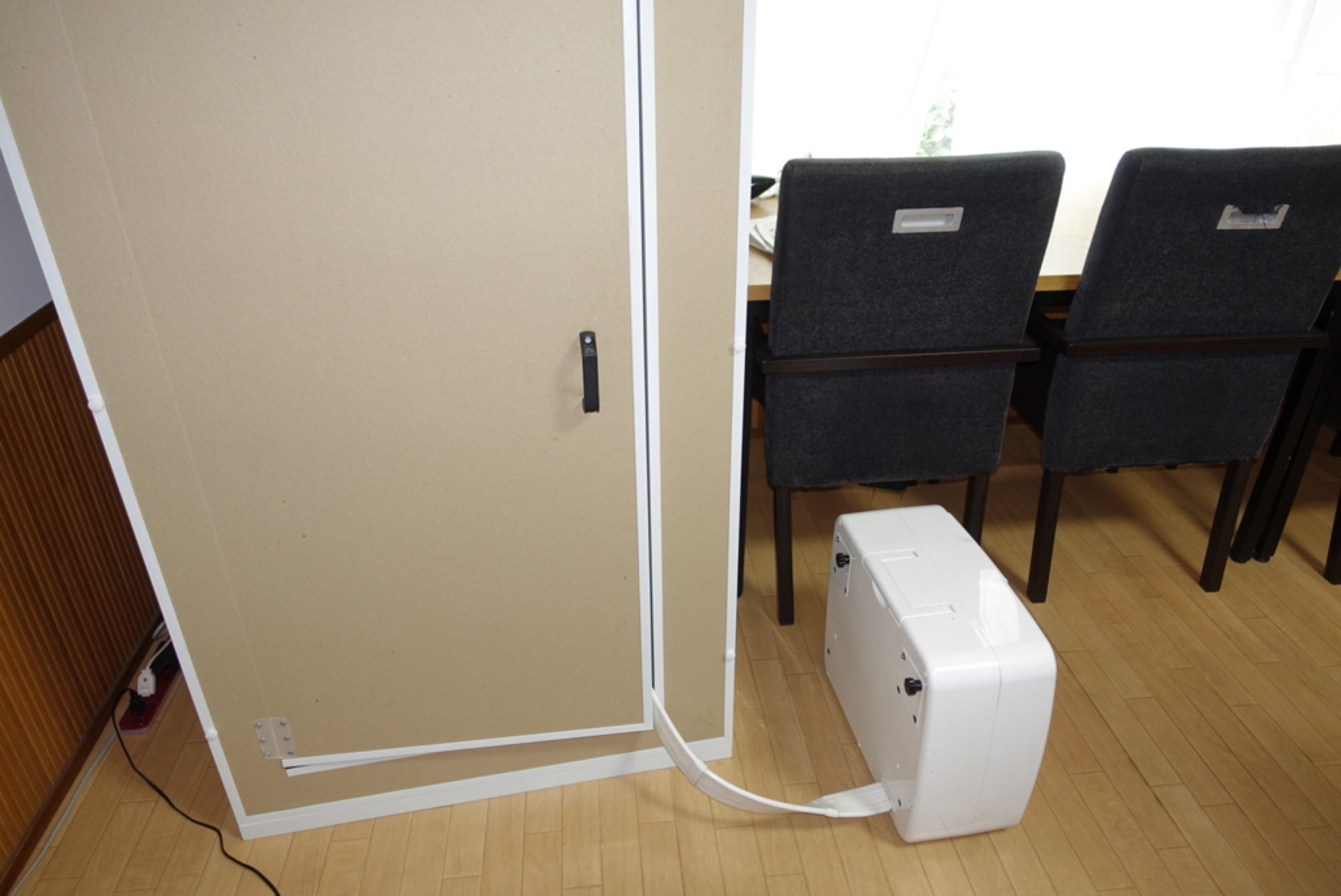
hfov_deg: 73.7
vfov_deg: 53.2
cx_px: 670
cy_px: 448
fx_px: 894
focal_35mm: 24
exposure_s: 1/30
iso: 125
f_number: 1.8
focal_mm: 8.8
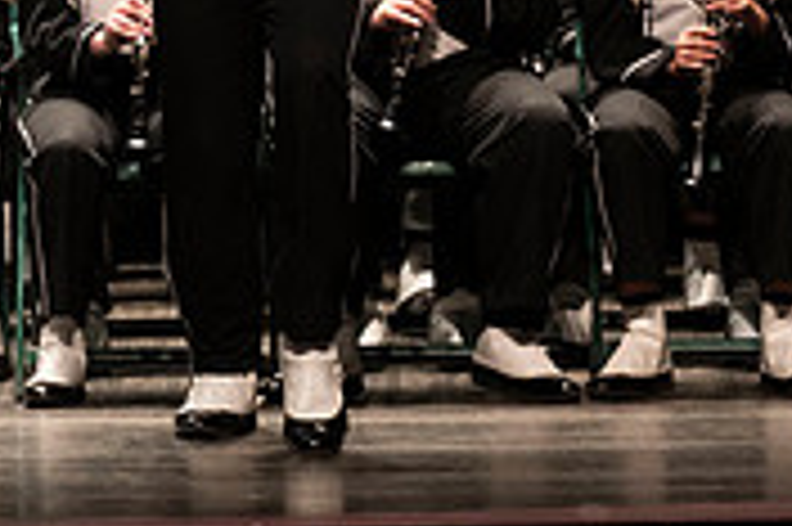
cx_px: 356
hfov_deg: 3.1
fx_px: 14462
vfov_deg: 2.1
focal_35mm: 658
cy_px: -297
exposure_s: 1/500
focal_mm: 200
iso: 2500
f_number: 2.8
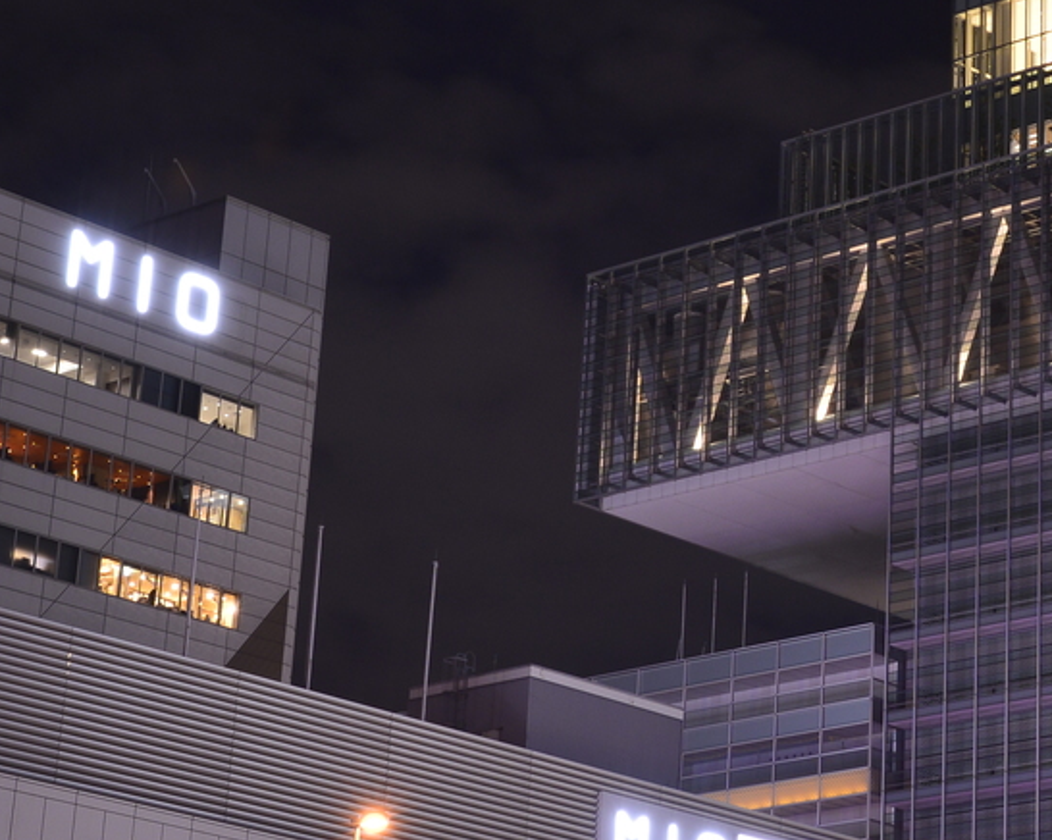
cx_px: 981
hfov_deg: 16.2
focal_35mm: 117
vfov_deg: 13.1
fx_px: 3640
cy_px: 212
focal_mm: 34
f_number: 11
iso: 200
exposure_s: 3
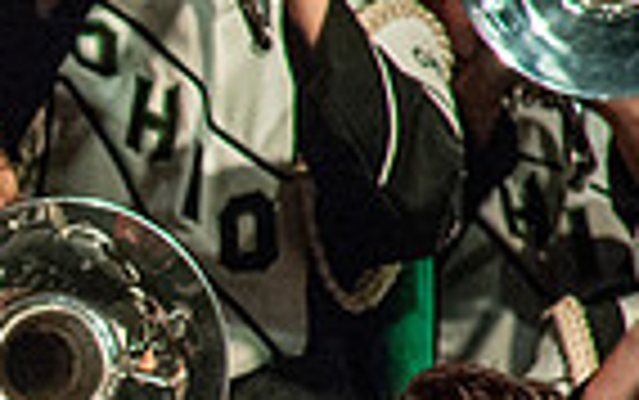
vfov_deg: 0.5
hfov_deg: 0.8
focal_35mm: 2494
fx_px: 43467
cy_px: 467
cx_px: -598
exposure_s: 1/400
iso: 5000
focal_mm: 600
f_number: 5.6
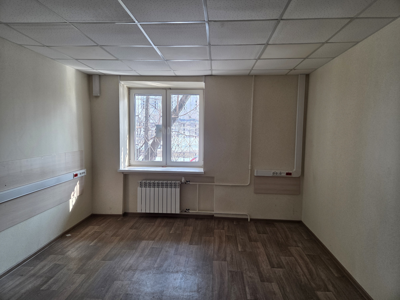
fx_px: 266
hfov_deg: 73.9
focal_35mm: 23
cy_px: 150
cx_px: 200
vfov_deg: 58.9
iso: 160
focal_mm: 5.4
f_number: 1.8
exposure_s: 1/180
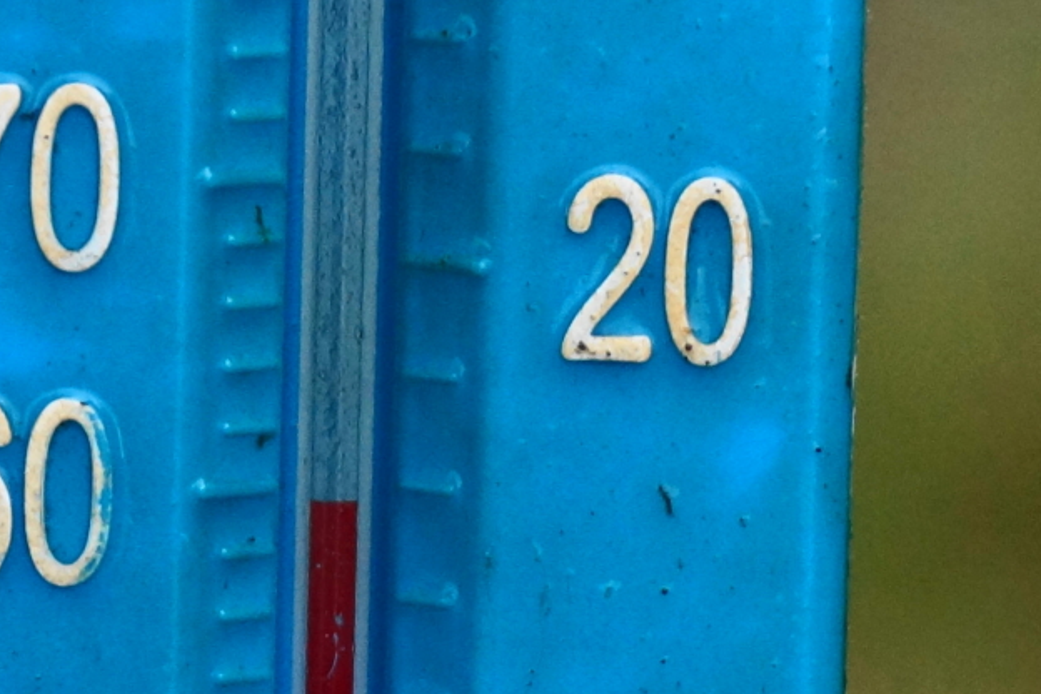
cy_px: 517
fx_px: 4164
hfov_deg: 14.2
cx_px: 344
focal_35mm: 144
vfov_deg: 9.5
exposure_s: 1/100
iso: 640
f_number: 5
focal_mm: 60
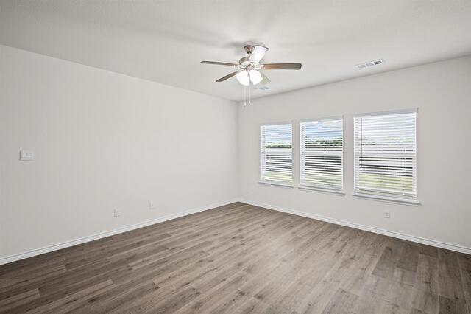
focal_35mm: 12
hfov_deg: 112.6
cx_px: 236
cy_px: 157
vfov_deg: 89.9
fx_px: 157
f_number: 22
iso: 100
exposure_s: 1/1.25
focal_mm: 8
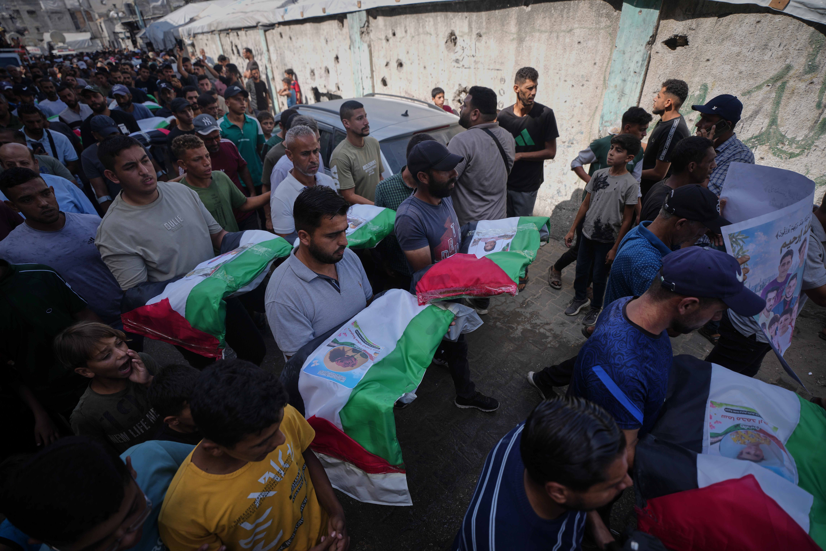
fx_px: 381
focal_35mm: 17
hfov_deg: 94.6
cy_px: 276
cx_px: 413
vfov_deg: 71.7
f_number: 2.8
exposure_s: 1/800
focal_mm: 16.6
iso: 64
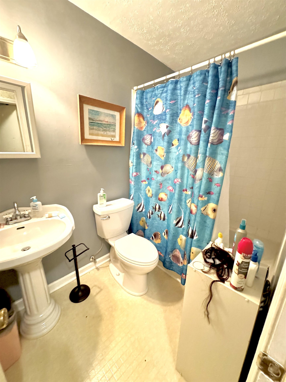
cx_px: 143
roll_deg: -0.7
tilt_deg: -15.6
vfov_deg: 102.1
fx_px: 154
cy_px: 191
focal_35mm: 14
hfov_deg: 85.7
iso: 1250
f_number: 2.2
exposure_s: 1/60
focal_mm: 2.22
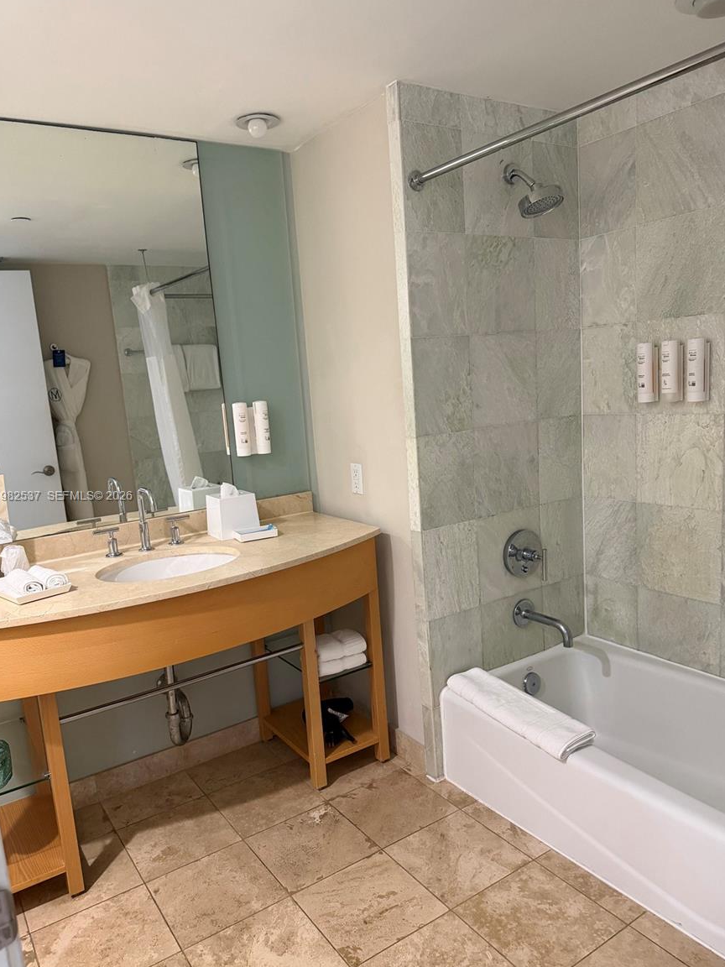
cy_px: 497
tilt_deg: -10.9
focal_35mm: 25
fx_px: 698
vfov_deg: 69.4
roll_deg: +4.0
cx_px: 355
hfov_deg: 54.9
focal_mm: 6.76
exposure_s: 1/60
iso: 400
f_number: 1.78
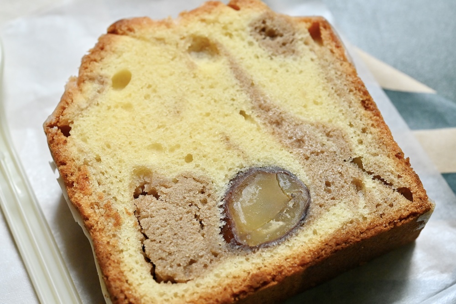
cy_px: 152
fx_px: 760
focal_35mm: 60
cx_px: 228
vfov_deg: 22.6
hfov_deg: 33.4
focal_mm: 60
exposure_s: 1/160
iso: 6400
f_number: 9
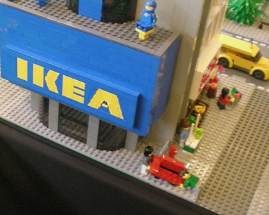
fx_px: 493
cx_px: 60
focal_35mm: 62
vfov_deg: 24.5
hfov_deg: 29.9
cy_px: 89
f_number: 3.1
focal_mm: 6.3
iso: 400
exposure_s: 1/13
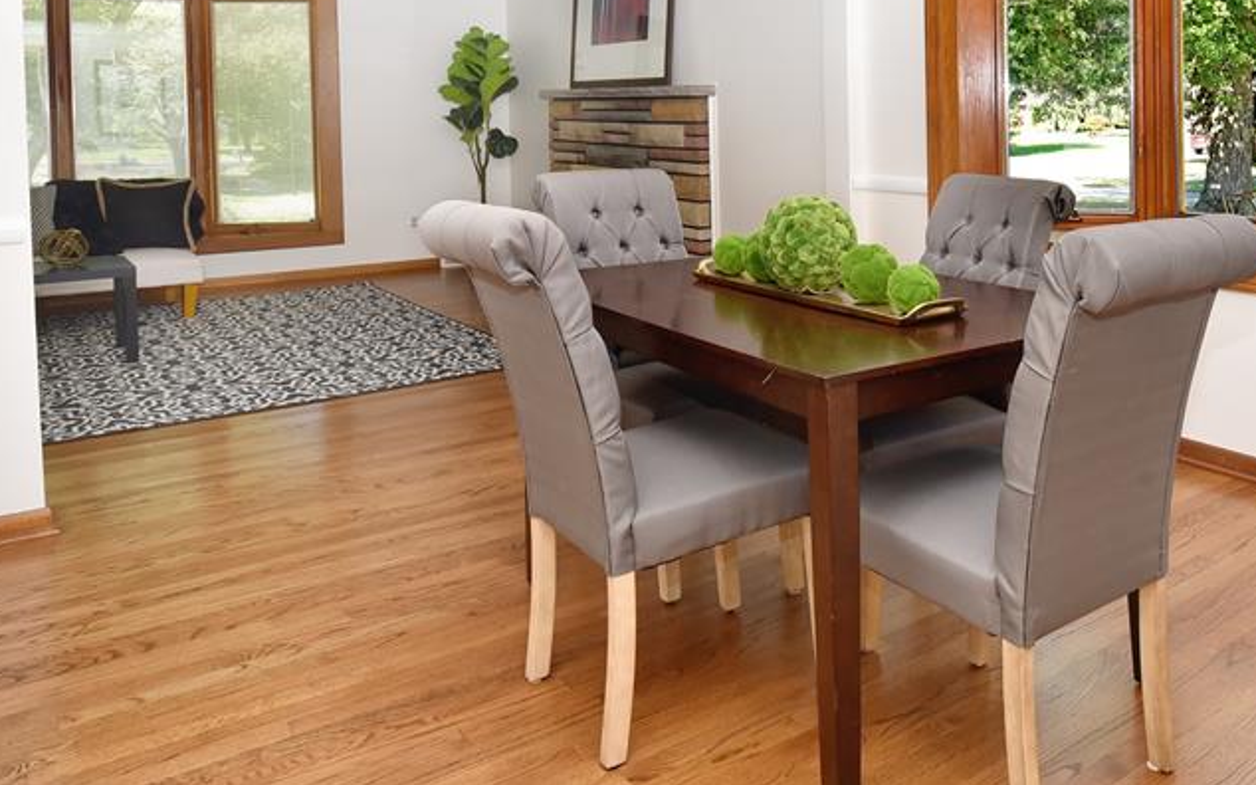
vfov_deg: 42.2
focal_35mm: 28
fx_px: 958
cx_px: 874
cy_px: 138
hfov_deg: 64.1
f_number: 9
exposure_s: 1/60
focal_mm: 17
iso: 640
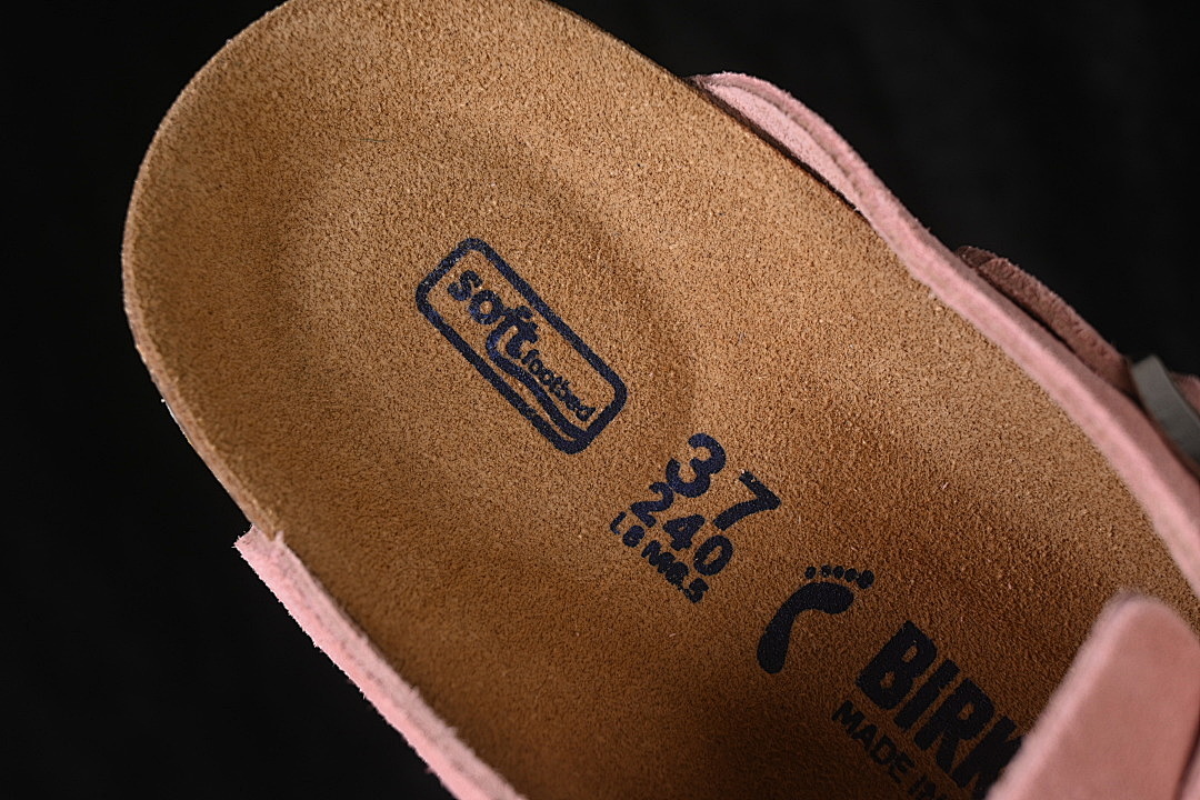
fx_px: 2500
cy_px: 400
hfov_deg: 27.0
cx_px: 600
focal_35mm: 75
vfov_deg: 18.2
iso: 160
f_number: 7.1
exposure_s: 1/60
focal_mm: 50
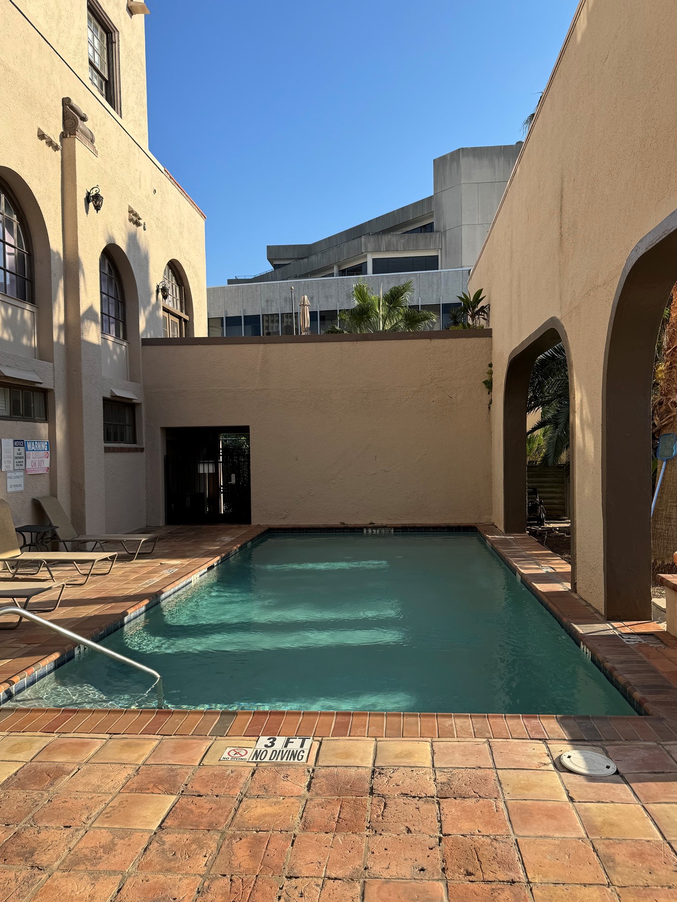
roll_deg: +0.3
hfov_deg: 53.1
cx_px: 354
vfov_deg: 67.3
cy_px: 469
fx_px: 678
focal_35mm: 26
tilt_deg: -3.5
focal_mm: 6.76
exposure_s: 1/2506
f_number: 1.78
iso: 80
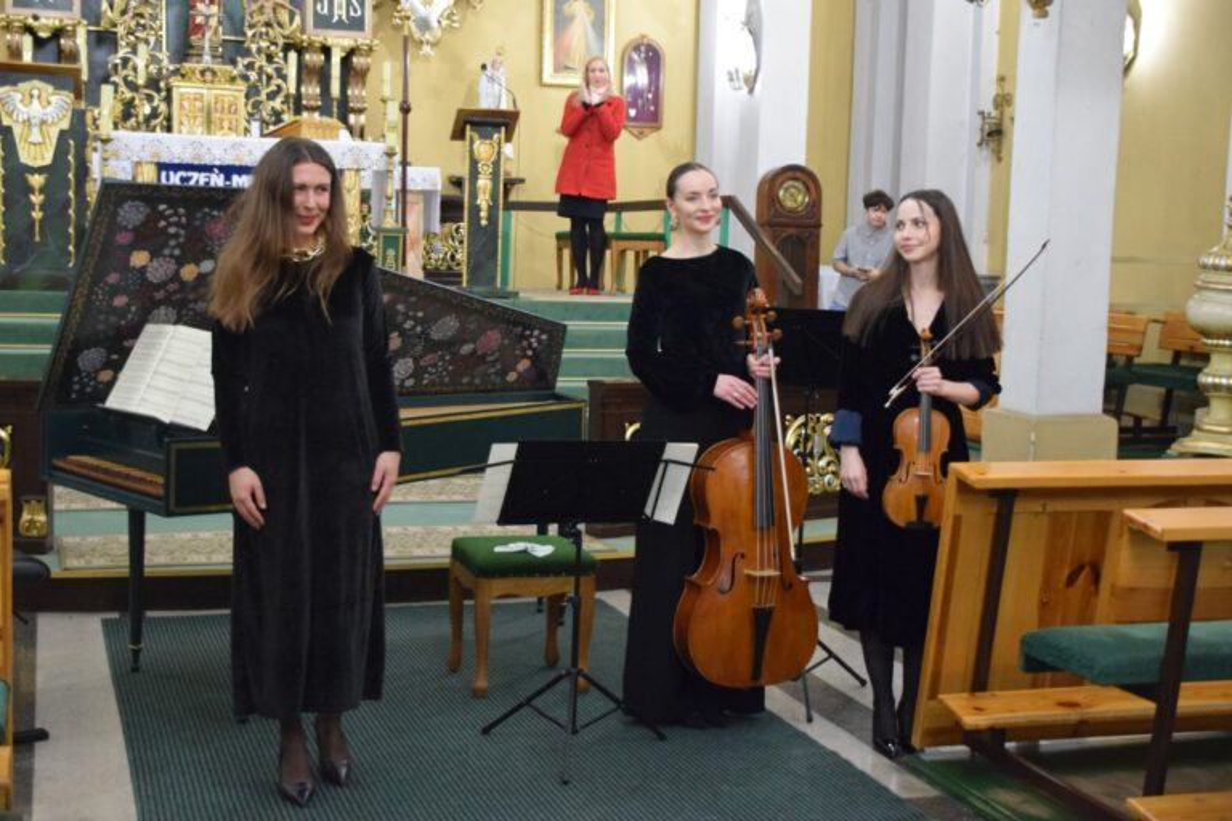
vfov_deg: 26.5
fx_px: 1745
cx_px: 616
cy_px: 410
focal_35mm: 51
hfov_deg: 38.9
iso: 4500
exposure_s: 1/60
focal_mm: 34
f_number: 4.5
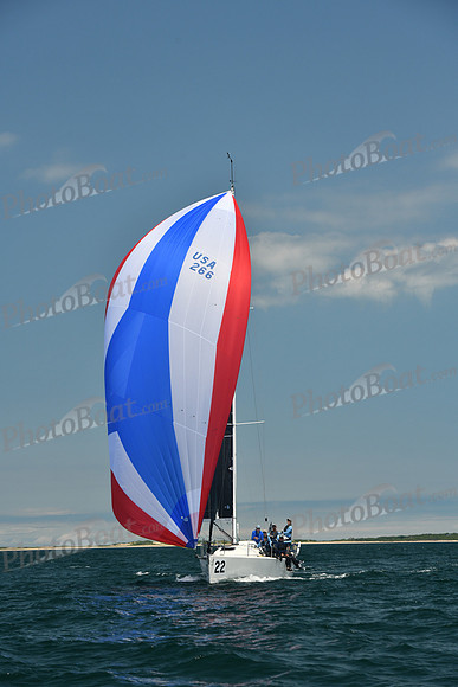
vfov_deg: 17.6
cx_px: 229
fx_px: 2212
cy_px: 344
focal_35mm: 116
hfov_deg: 11.8
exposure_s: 1/640
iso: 320
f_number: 8
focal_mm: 116
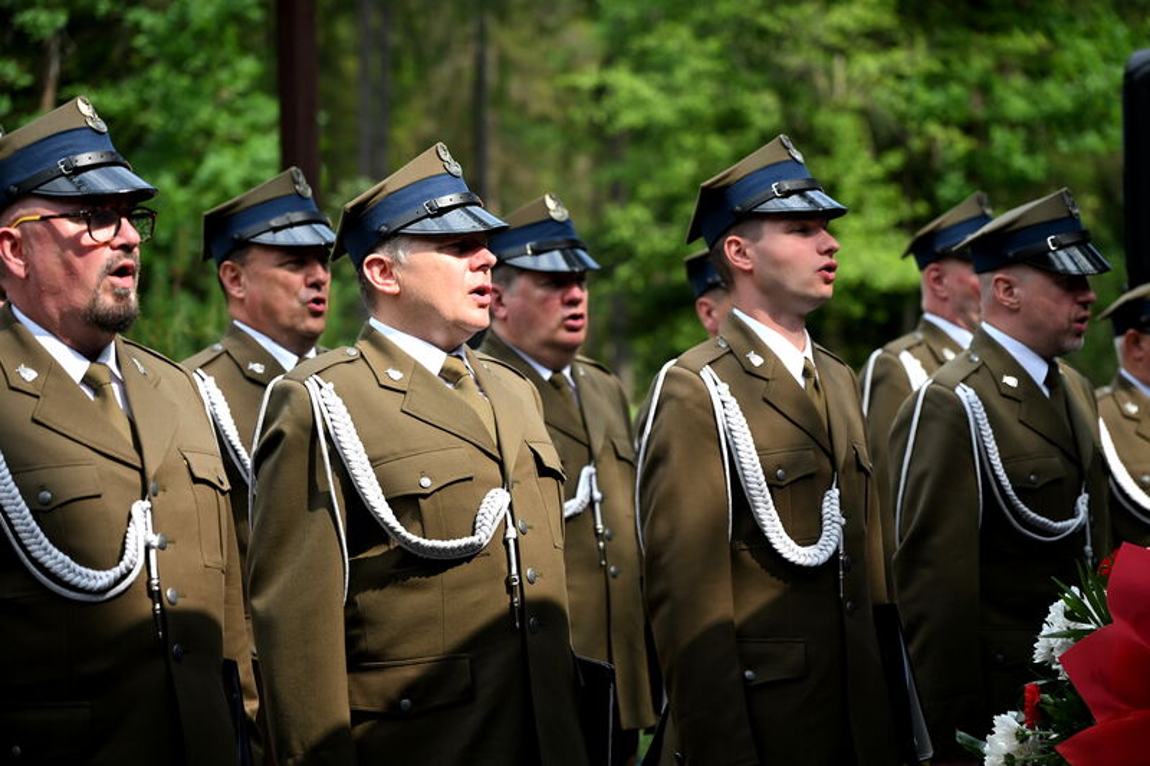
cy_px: 383
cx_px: 575
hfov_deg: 20.4
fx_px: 3194
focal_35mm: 100
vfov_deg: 13.7
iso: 180
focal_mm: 100
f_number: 4
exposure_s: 1/400
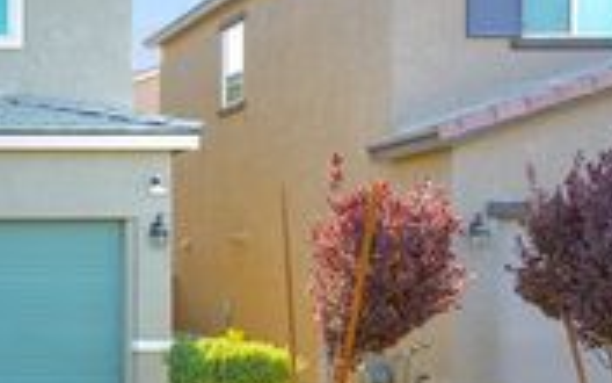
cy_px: 259
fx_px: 1401
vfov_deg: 15.5
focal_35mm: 84
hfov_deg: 21.8
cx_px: -223
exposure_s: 1/100
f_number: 9
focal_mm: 29
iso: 100
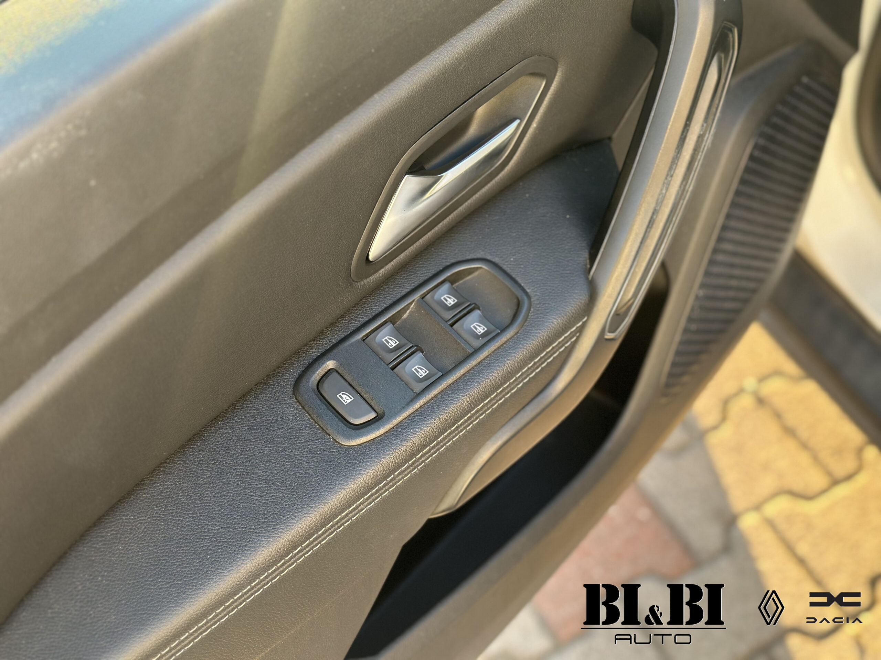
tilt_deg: -56.4
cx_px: 440
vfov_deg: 30.3
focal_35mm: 48
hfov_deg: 39.7
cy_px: 330
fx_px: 1222
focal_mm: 6.86
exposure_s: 1/98
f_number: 1.78
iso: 125
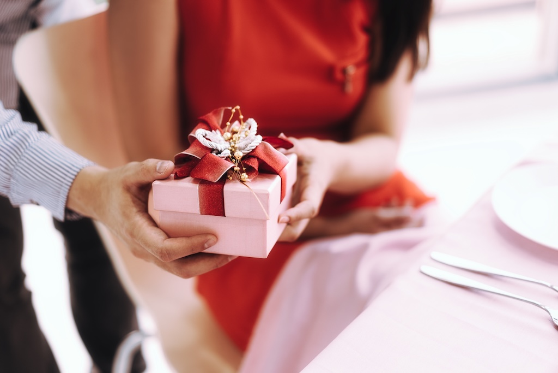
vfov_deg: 24.6
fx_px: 853
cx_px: 279
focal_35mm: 55
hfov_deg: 36.2
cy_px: 186
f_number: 1.8
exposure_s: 1/320
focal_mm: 55
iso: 100
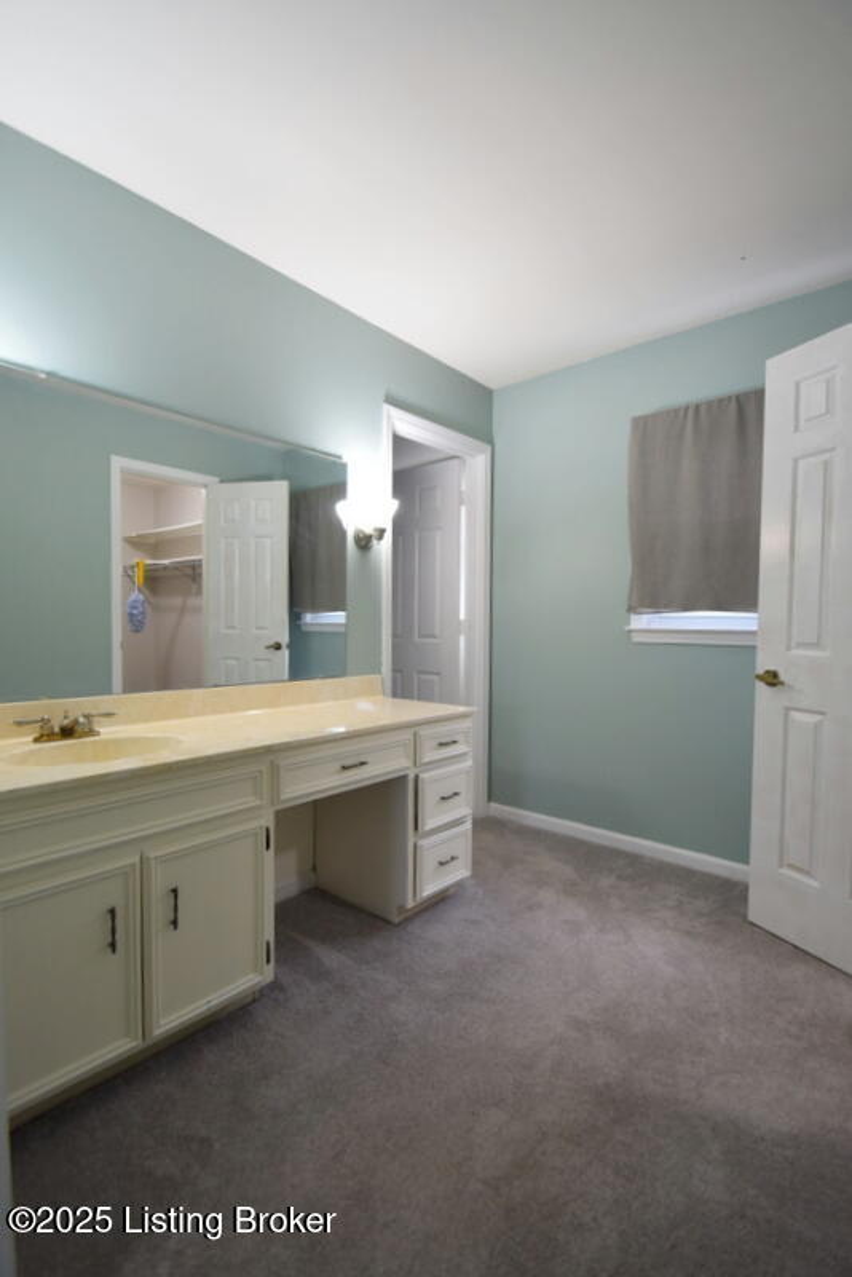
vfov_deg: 100.4
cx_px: 426
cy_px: 638
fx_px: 532
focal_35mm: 15
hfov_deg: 77.4
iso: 640
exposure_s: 1/60
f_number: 4
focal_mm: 10
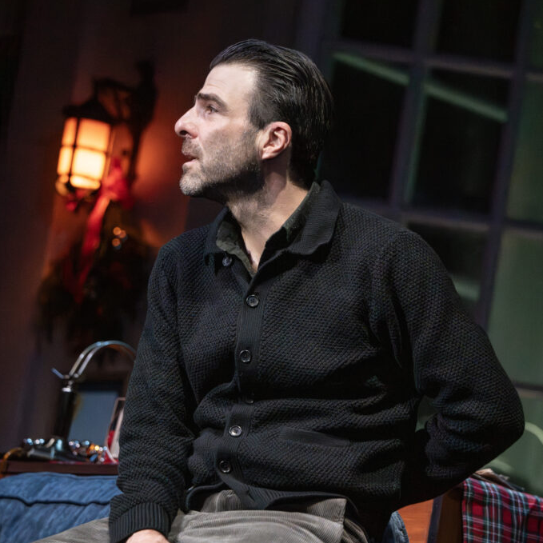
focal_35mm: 196
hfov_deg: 8.9
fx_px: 3478
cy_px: 343
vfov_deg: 8.9
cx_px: 272
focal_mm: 153
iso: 16000
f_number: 4
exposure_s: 1/250
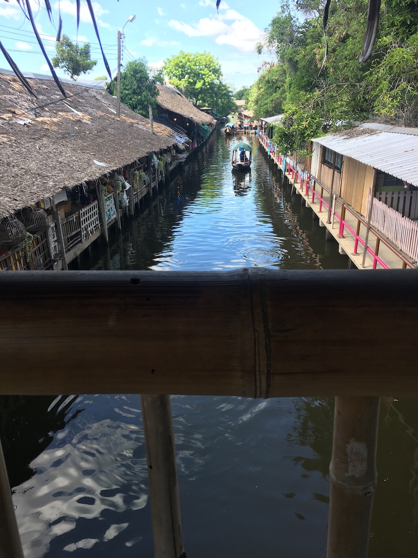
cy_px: 279
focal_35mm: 29
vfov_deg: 61.7
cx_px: 209
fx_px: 467
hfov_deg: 48.2
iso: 25
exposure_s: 1/216
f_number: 2.2
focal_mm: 4.15
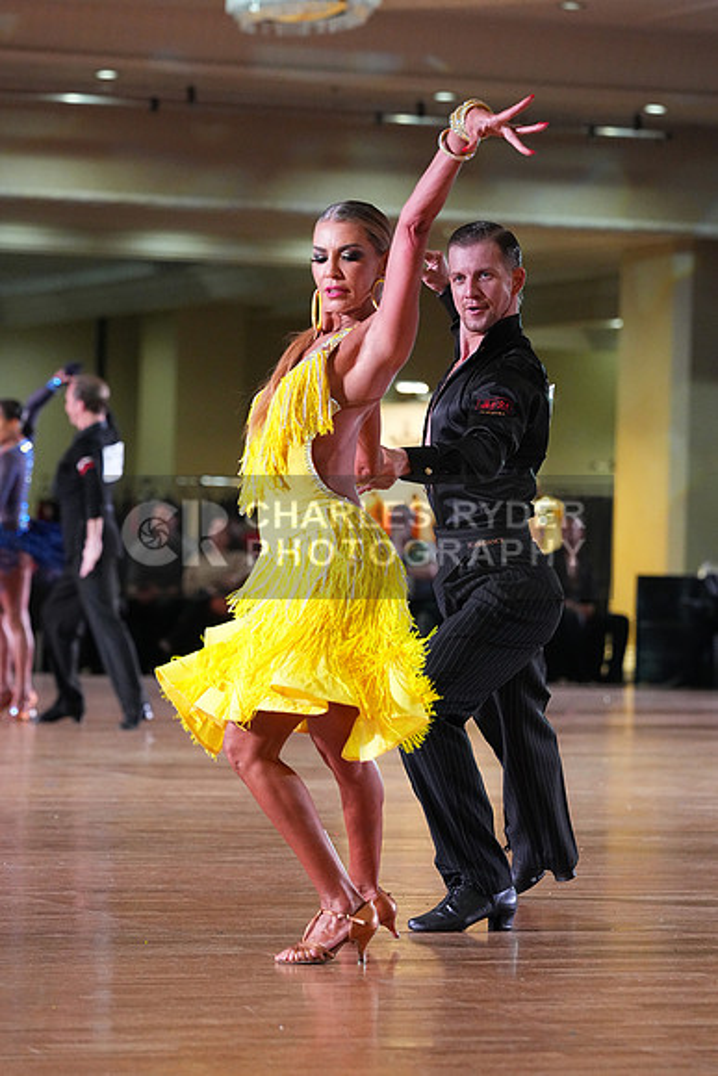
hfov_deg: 9.0
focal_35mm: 153
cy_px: 538
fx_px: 4574
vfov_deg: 13.4
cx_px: 359
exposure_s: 1/400
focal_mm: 153
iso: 8000
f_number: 5
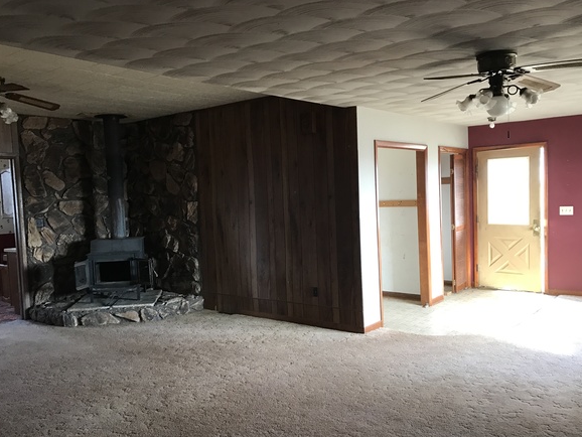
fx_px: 521
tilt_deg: -2.7
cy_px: 232
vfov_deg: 45.5
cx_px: 301
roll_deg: +3.9
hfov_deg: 58.3
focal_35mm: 31
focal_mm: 3.99
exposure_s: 1/18
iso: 40
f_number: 1.8
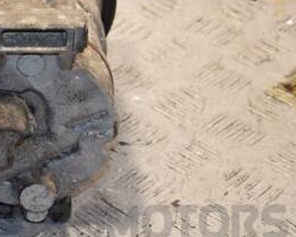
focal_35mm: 190
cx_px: -34
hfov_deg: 10.1
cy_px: 69
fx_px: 1663
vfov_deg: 8.1
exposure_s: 1/200
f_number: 6.3
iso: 800
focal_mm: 58
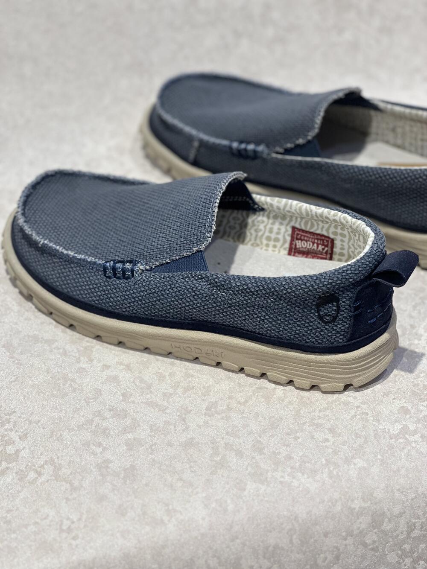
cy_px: 284
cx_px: 214
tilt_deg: -37.0
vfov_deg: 25.3
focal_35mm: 77
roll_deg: -0.6
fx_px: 1266
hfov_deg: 19.1
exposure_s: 1/100
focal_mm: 9
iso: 80
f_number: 2.8
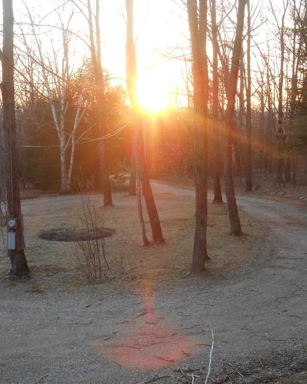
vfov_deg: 37.3
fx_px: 568
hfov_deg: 30.2
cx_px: 147
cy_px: 191
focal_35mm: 50
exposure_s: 1/30
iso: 125
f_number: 4.2
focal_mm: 6.8
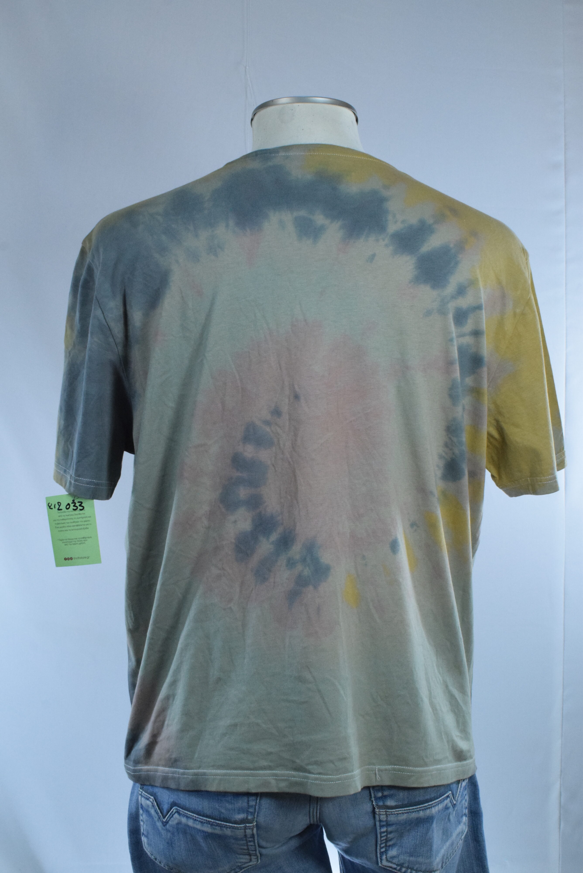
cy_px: 436
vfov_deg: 44.9
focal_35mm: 44
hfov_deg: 30.9
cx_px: 292
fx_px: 1056
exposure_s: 1/250
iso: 3200
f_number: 13
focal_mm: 29
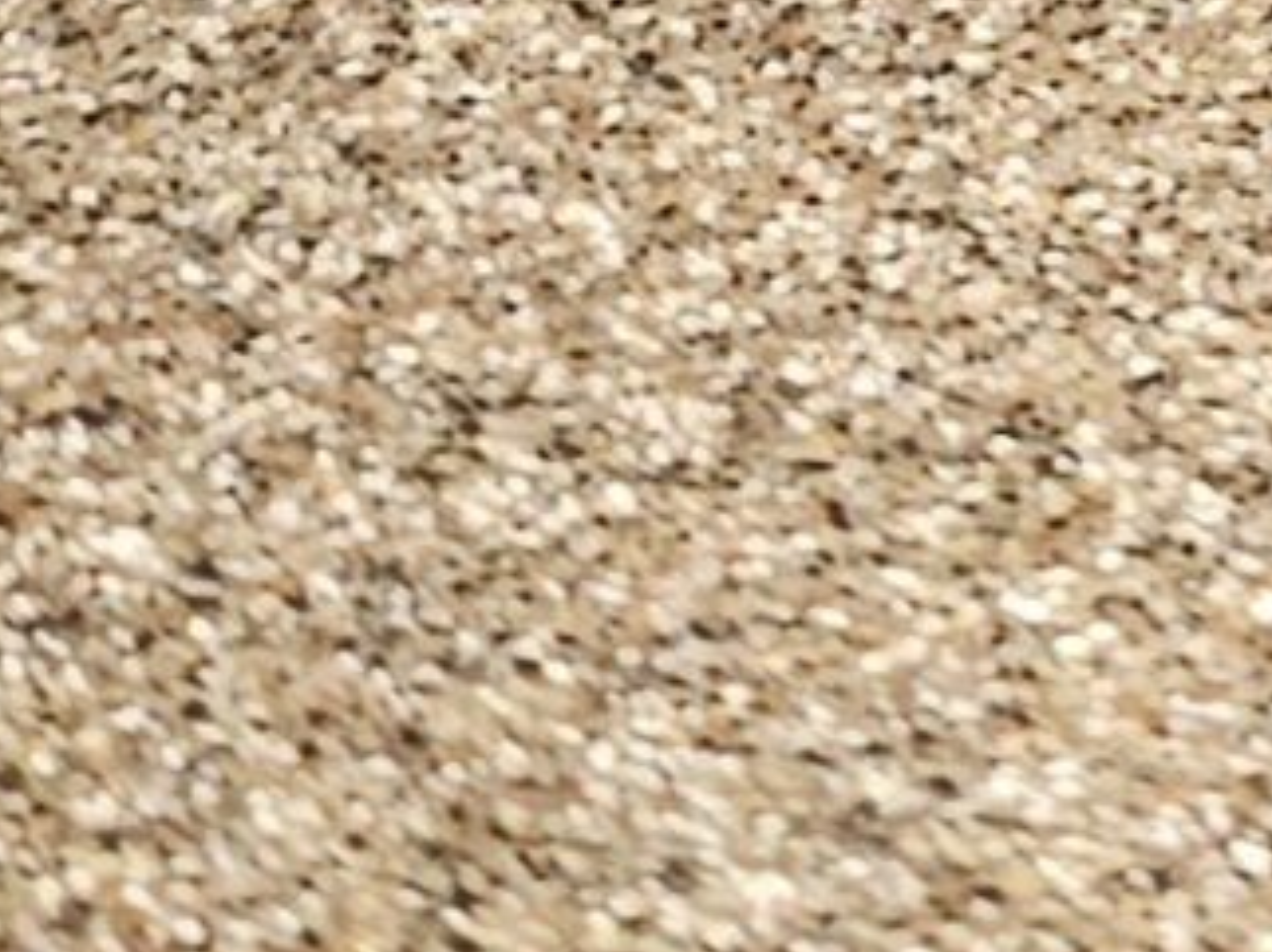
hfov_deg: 9.7
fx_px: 6720
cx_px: 2951
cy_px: -1920
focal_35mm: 183
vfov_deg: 7.2
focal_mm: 6.3
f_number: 1.7
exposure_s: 1/25.1
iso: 800
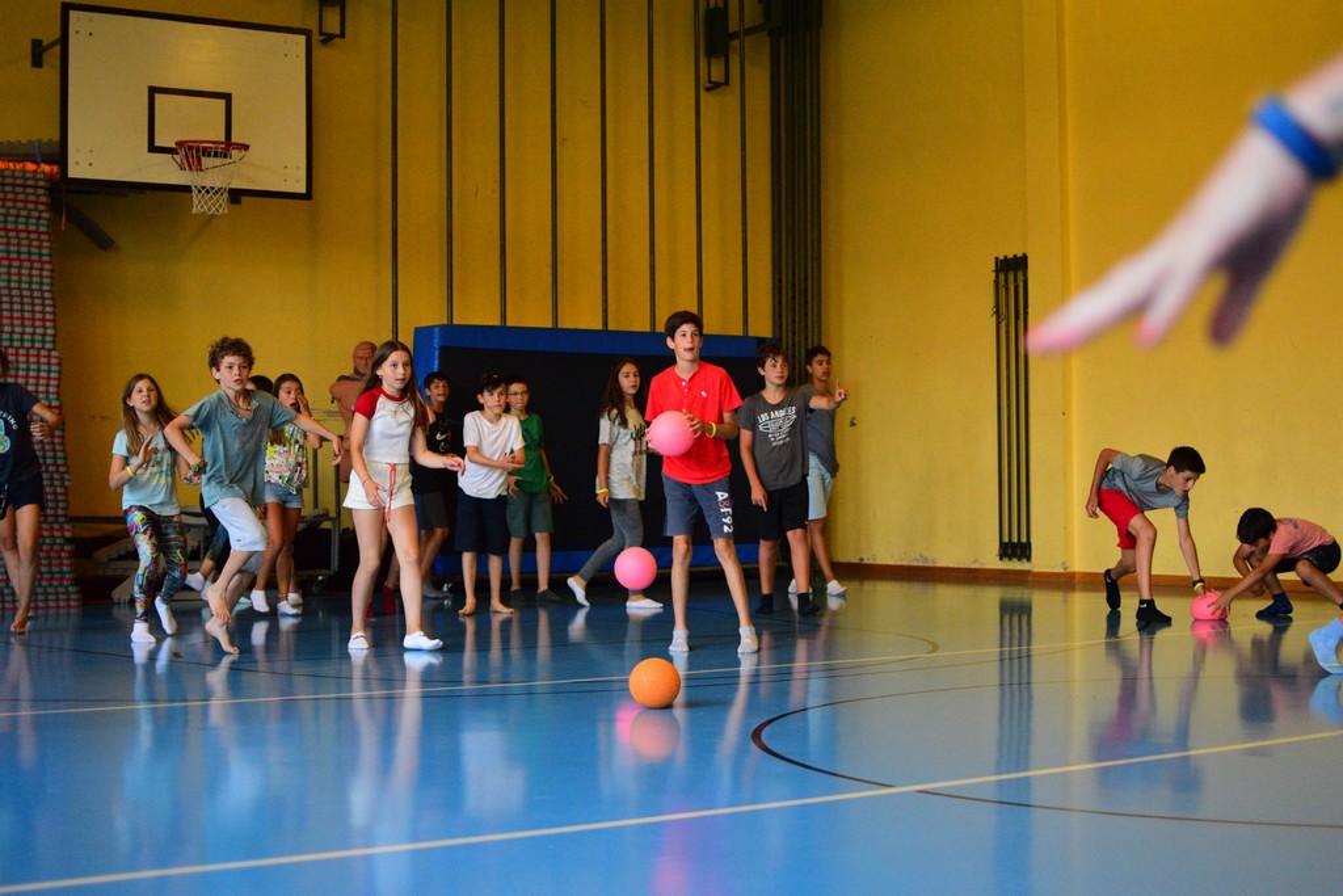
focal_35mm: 52
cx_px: 672
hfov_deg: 37.8
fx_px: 1959
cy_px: 448
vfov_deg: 25.8
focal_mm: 35
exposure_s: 1/640
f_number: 1.8
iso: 3200
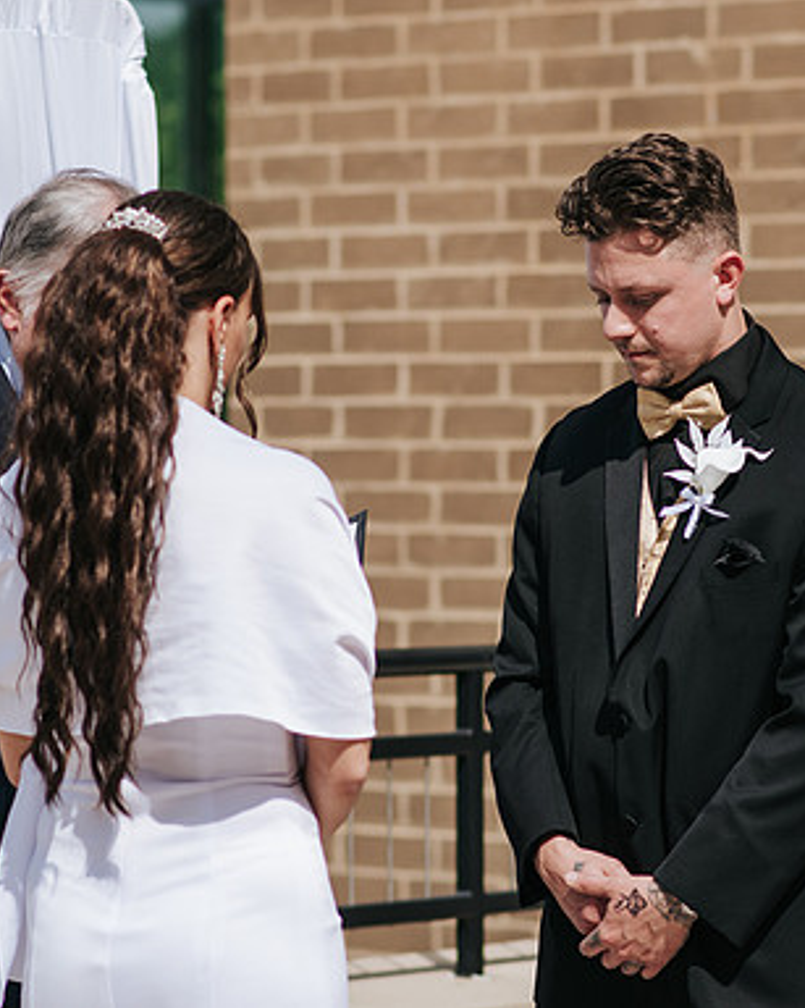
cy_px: 503
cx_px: 441
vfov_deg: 10.7
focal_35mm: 181
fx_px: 5393
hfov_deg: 8.5
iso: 100
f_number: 2.8
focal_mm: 85
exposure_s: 1/3200
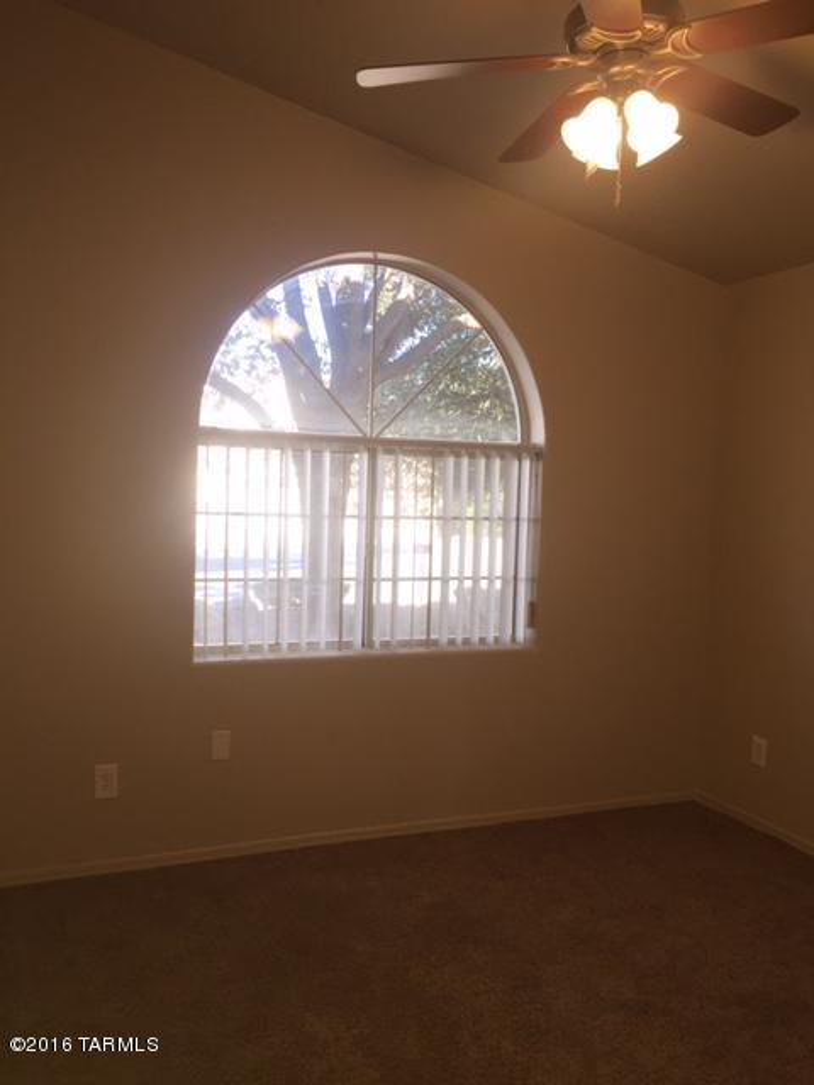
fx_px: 909
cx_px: 407
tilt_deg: -4.6
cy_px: 542
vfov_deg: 61.7
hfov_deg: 48.2
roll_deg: -1.9
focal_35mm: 29
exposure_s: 1/120
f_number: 2.2
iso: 50
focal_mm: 4.15
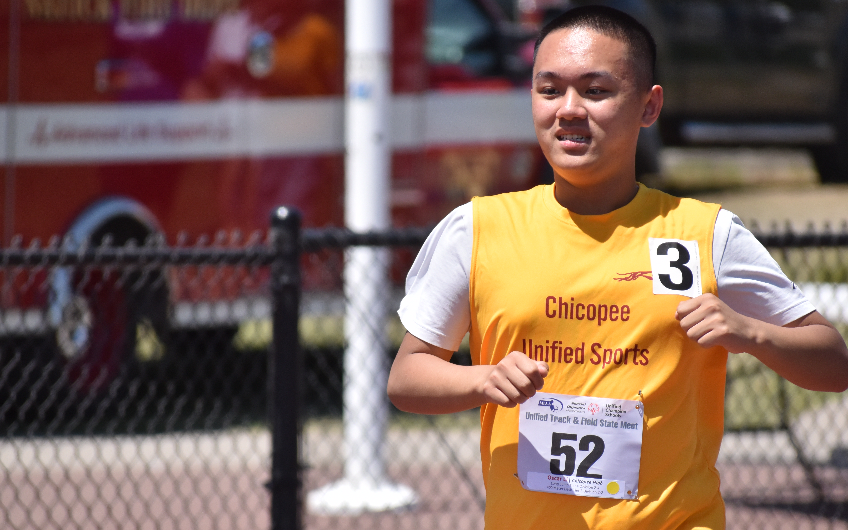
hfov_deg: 4.9
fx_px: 9915
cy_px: 313
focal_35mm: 429
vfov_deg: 3.1
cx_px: 433
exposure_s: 1/4000
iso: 640
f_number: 5.6
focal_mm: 230
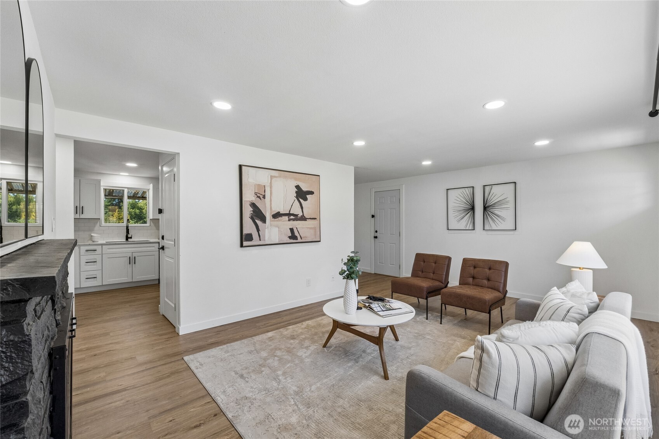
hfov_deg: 100.4
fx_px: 275
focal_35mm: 15
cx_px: 330
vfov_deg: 77.3
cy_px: 220
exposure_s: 1/15
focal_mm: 10
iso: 250
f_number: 9
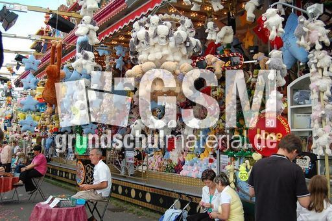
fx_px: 332
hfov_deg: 53.2
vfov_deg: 36.8
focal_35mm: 36
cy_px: 110
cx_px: 166
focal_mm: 24
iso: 400
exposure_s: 1/500
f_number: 4
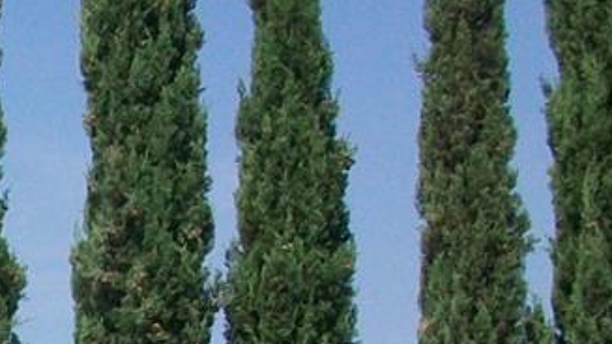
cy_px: 690
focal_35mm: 160
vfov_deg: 7.3
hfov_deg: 12.7
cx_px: -311
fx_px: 2597
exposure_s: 1/400
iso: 64
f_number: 5.5
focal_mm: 5.7
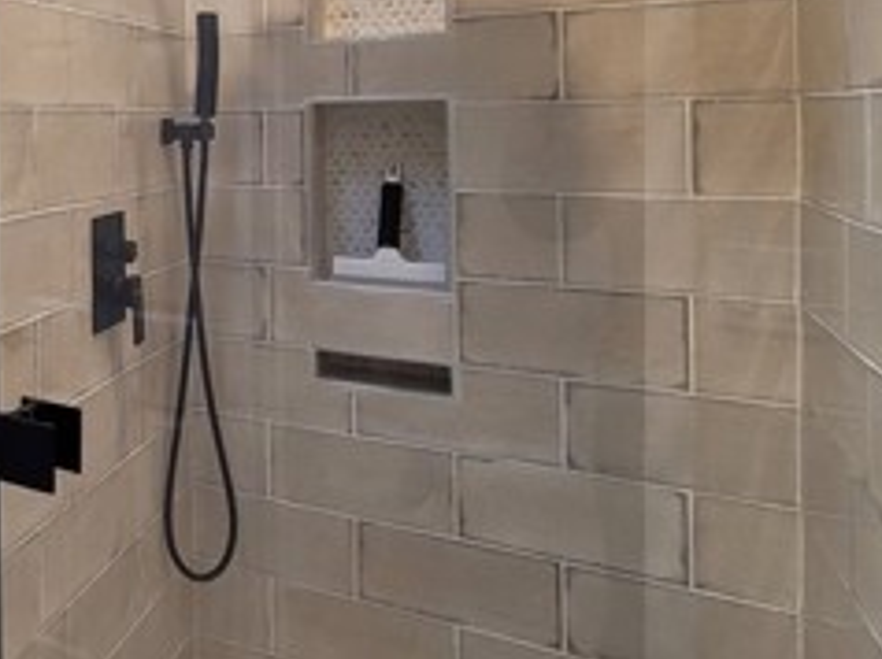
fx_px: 891
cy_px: 133
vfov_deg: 39.1
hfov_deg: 38.9
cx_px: -170
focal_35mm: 35
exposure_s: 1/60
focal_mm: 1.74
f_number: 2.2
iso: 100
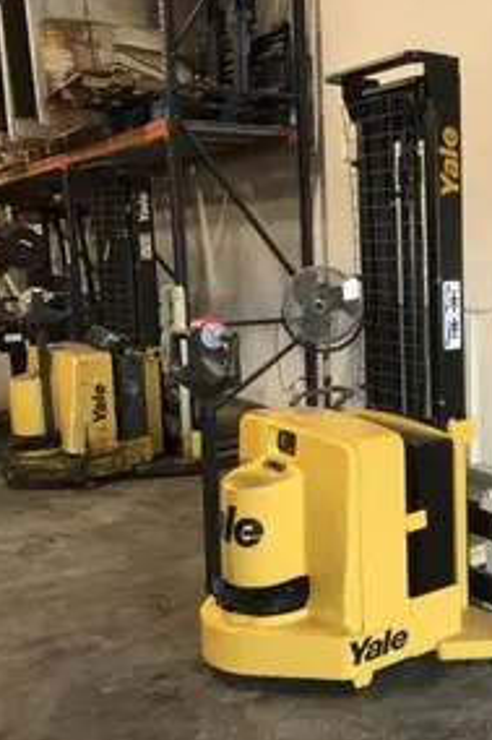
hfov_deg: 31.4
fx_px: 841
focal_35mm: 41
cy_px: 380
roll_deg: +1.6
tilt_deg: -7.8
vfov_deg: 47.4
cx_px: 424
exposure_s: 1/20
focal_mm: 4
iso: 40
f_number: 1.8
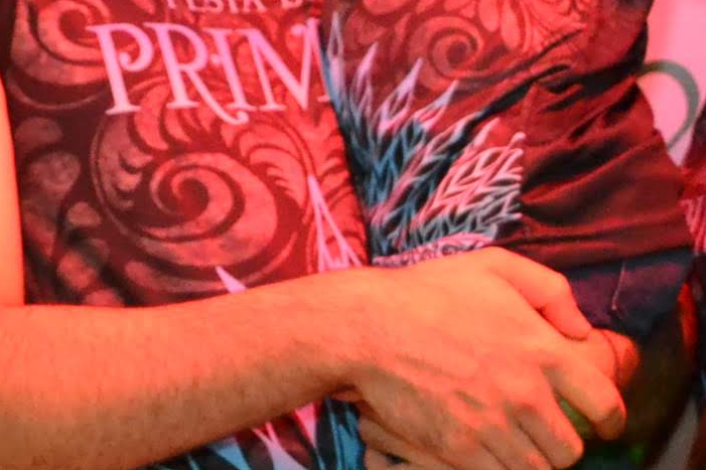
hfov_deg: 13.8
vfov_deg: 9.2
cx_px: 523
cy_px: 21
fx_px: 2902
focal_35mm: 148
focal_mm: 20
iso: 2800
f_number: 3.8
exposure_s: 1/15
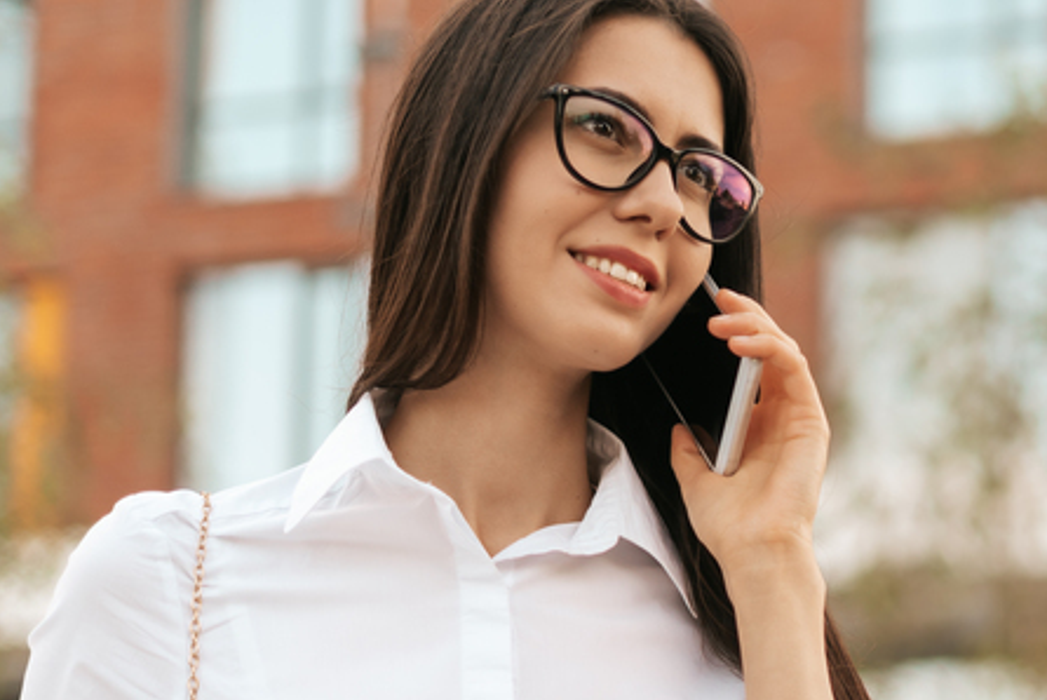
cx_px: 965
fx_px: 3259
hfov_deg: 17.9
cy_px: 530
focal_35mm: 112
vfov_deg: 12.2
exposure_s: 1/800
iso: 200
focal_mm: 50
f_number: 1.8
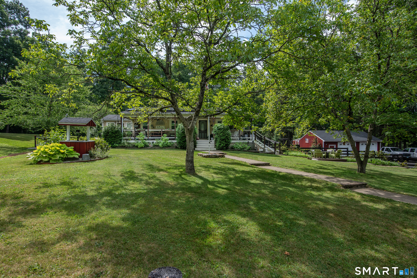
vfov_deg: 64.6
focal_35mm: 19
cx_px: 208
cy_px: 139
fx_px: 220
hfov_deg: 86.9
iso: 250
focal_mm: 19
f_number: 10
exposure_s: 1/320
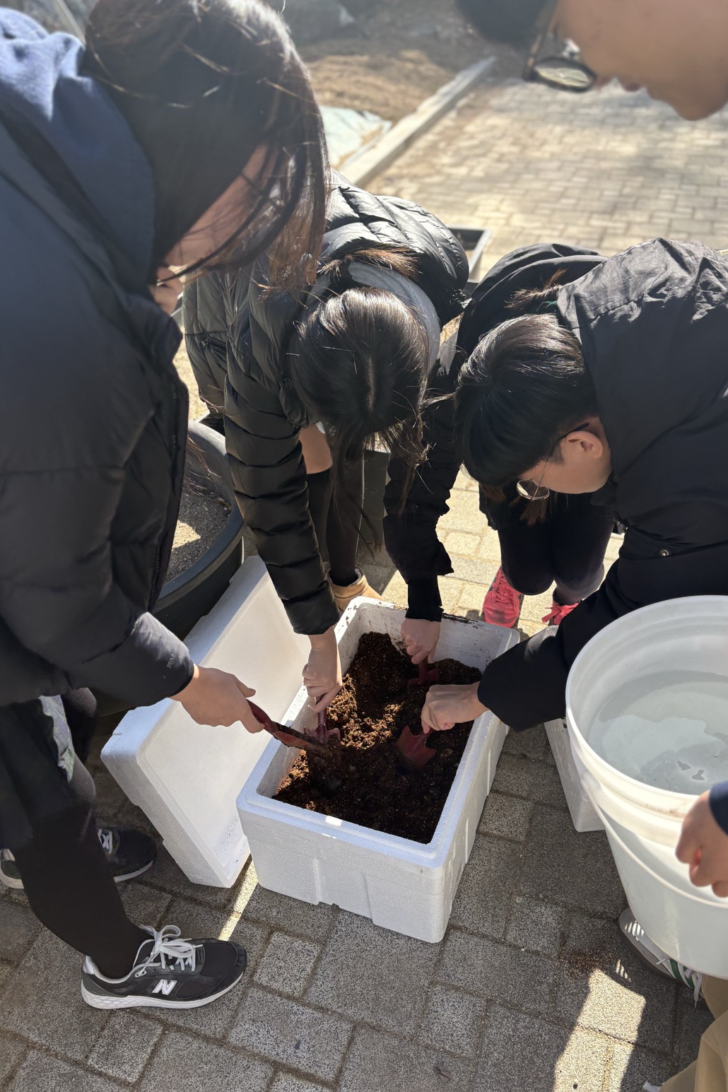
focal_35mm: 28
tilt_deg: -38.6
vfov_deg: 65.5
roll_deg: +2.2
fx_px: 849
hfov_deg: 46.3
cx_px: 399
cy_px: 554
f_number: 1.6
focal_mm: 5.96
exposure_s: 1/1287
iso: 64
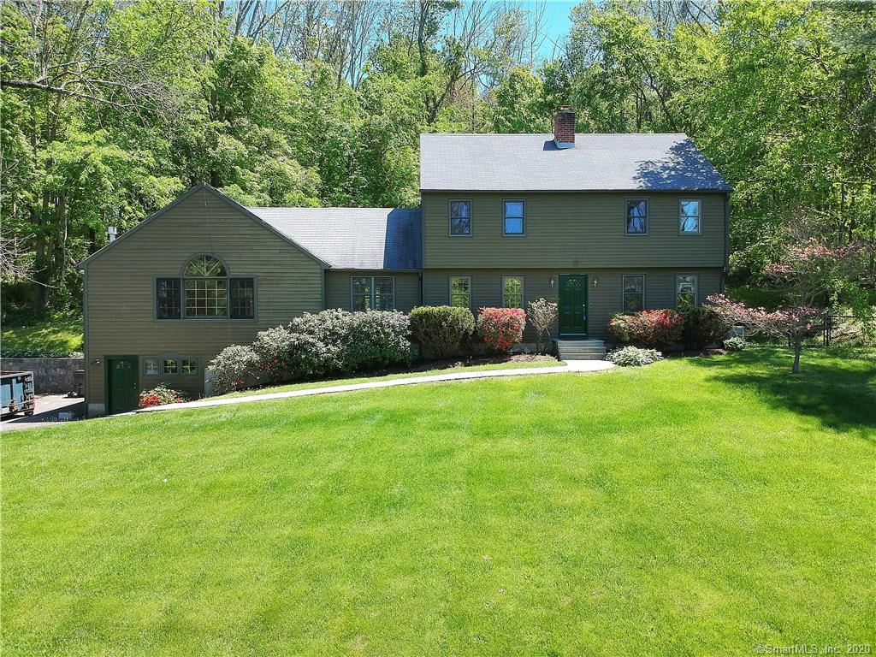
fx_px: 633
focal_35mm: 25
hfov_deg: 69.4
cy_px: 328
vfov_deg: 54.9
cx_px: 438
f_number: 2.6
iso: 100
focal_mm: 4.49
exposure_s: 1/400
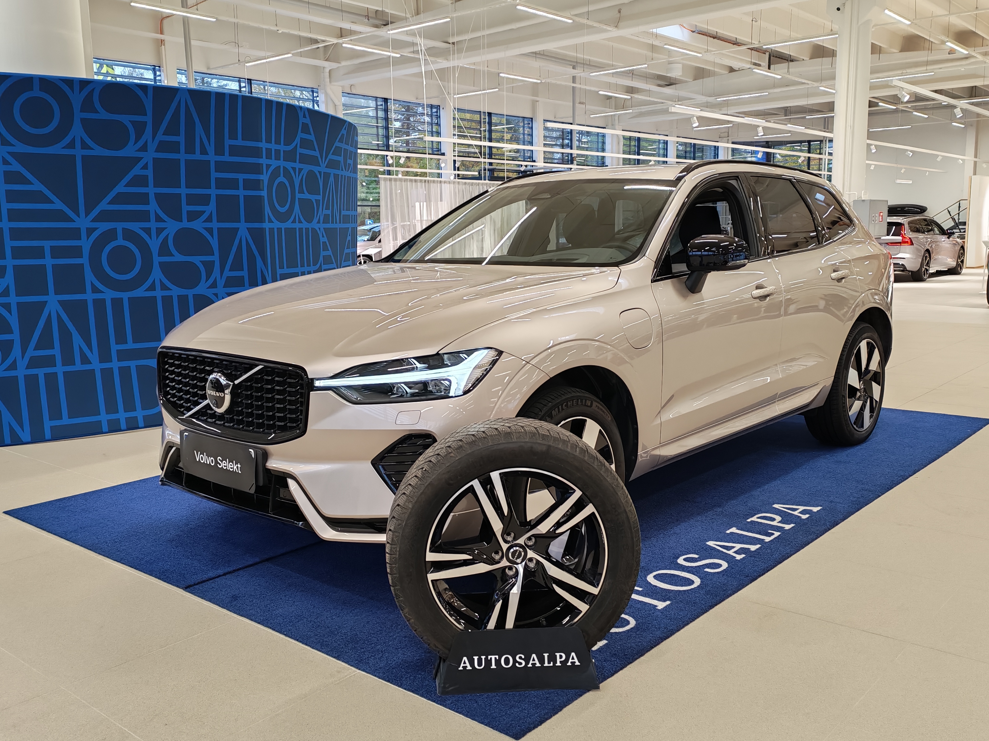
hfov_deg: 55.4
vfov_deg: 42.9
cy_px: 370
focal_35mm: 33
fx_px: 943
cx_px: 494
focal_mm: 6.12
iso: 500
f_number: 1.9
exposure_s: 1/100
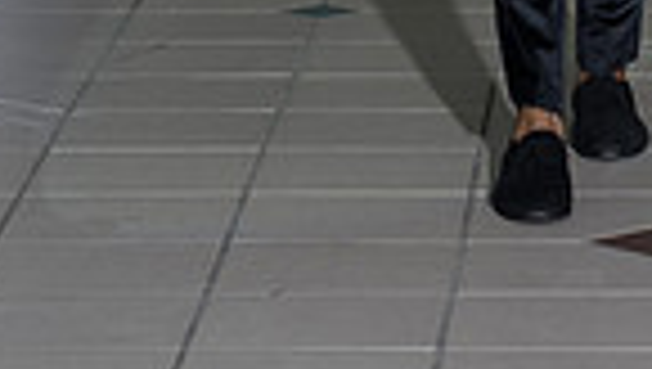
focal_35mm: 331
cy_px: -482
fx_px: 5730
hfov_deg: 6.5
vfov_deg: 3.6
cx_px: 571
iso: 1250
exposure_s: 1/160
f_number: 5.6
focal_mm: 102
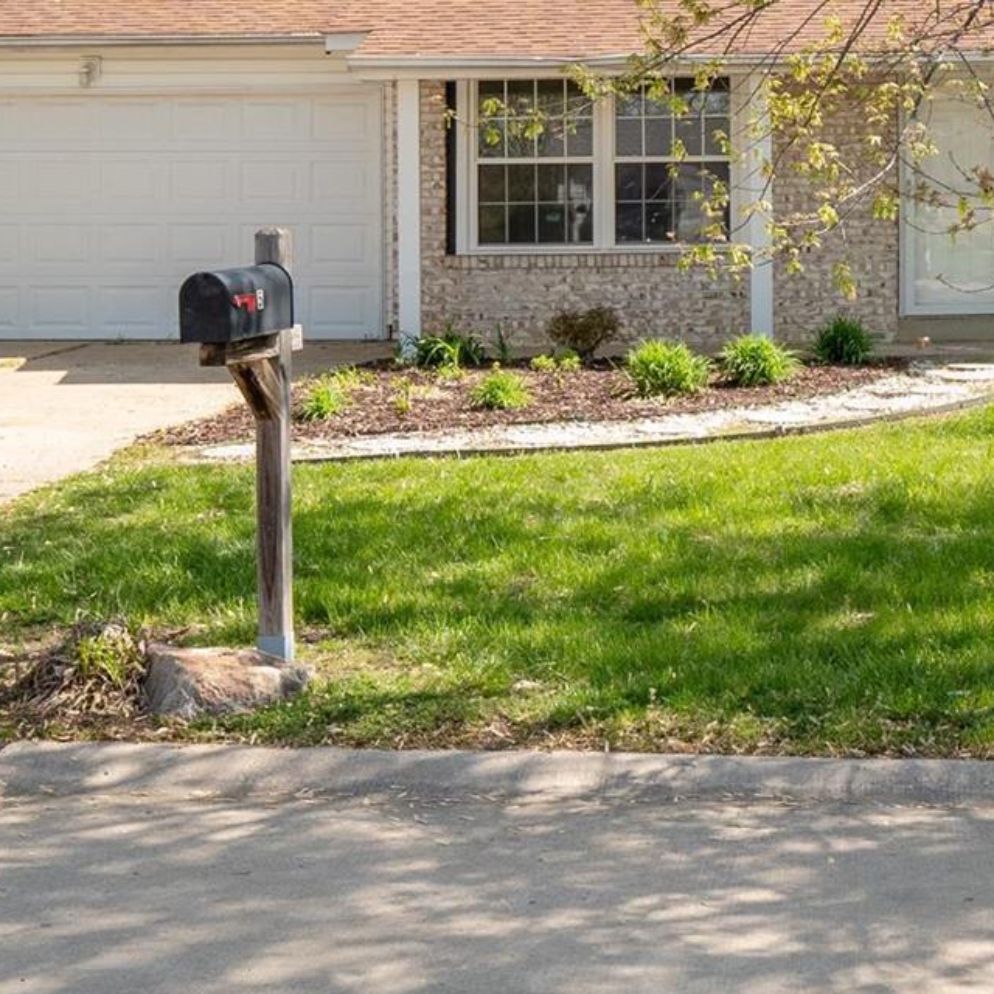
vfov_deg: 24.9
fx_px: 2209
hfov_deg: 24.8
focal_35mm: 68
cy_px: 182
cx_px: 850
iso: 400
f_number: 8
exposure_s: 1/320
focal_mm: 16
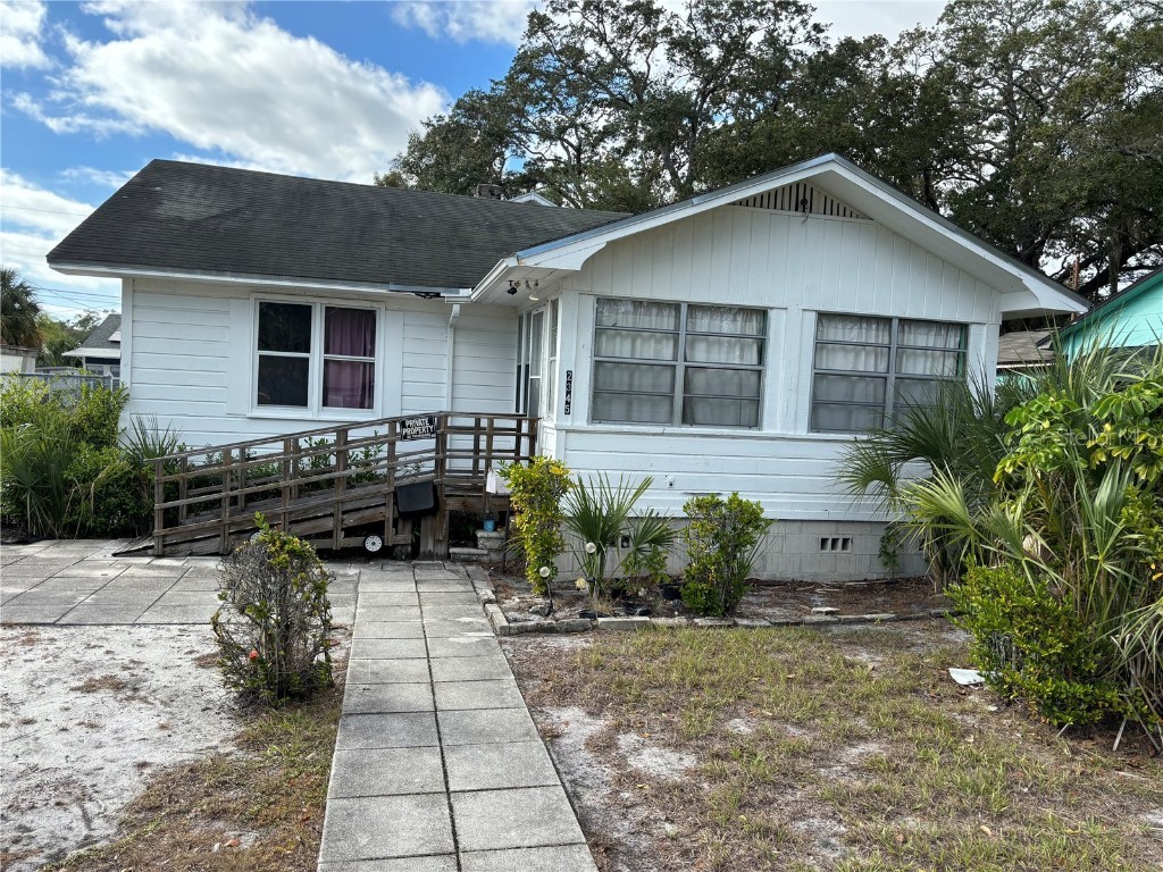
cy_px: 436
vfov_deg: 53.1
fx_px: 874
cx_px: 582
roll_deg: -2.6
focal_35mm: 26
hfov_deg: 67.3
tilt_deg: -2.6
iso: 50
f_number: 1.6
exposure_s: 1/1458
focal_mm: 5.96
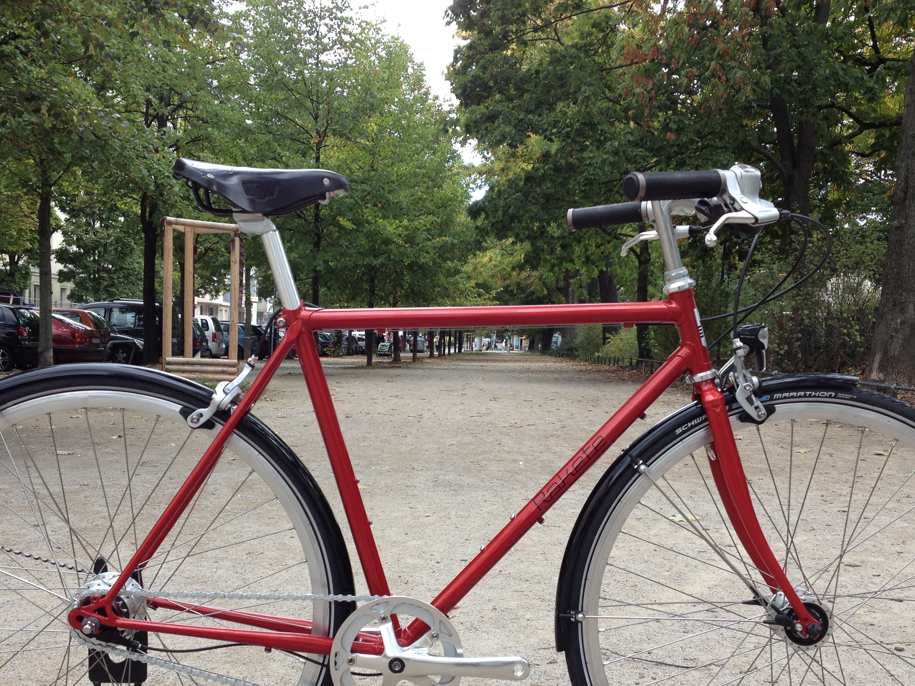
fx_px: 1269
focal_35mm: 48
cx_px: 445
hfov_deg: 39.7
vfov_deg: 30.0
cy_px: 463
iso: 50
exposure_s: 1/152
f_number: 2.4
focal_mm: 4.28
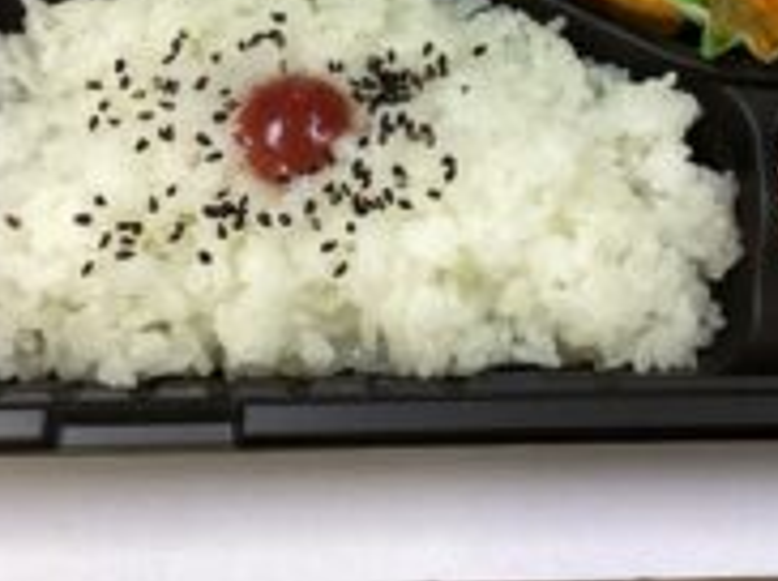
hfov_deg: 30.1
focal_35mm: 64
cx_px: 507
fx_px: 1437
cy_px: -15
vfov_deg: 21.9
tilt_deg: -63.6
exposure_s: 1/50
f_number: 2.4
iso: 100
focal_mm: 3.3
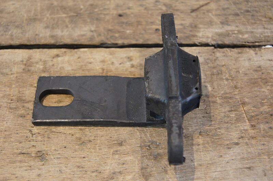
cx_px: 136
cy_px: 90
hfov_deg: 33.4
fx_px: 454
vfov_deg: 22.6
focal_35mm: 60
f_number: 5
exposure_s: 1/50
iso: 1600
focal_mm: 40
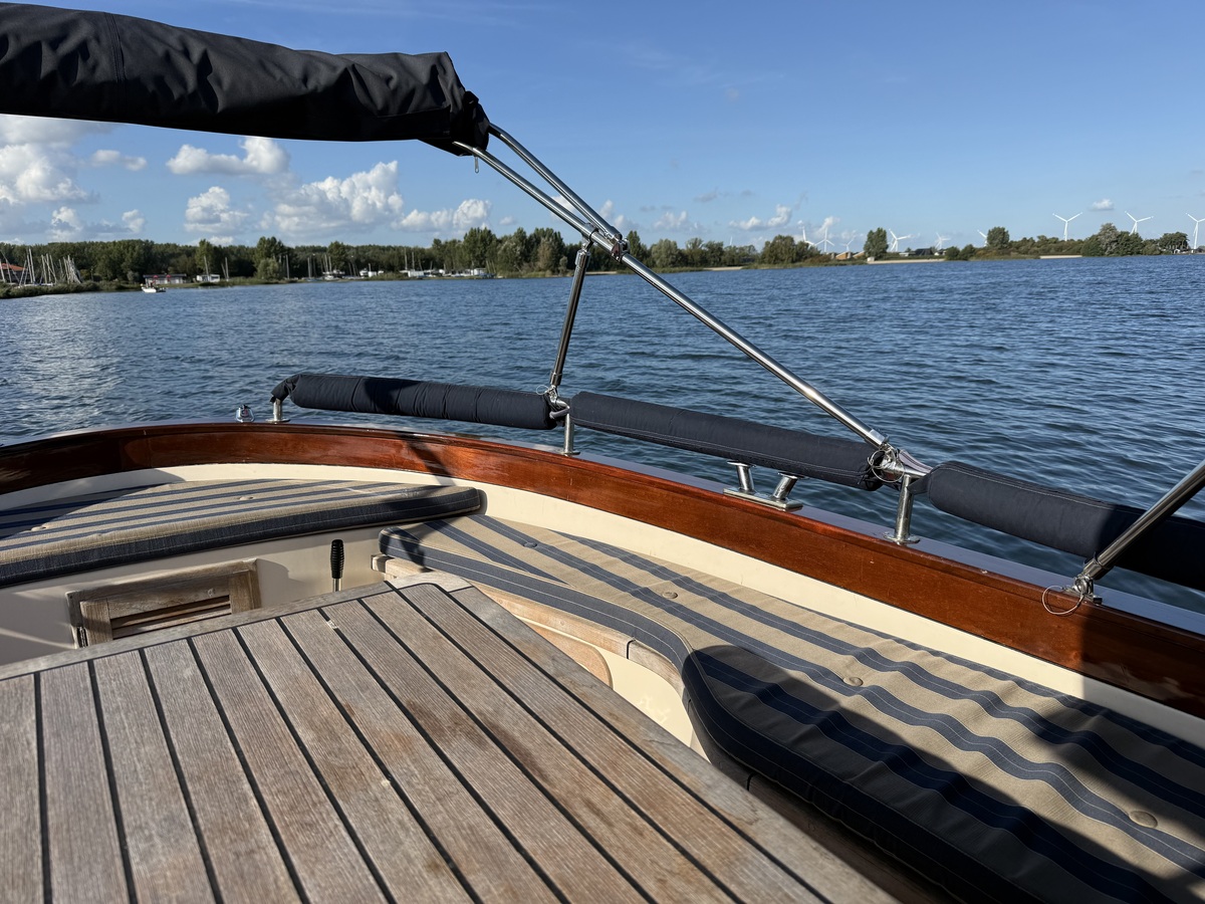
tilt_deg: -12.3
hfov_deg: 71.6
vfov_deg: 56.8
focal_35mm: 24
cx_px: 602
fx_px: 835
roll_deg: +2.1
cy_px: 452
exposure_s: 1/5319
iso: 80
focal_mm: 6.76
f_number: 1.78
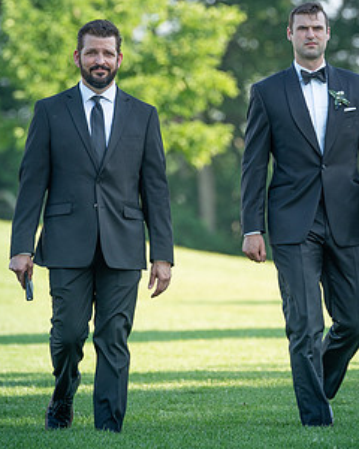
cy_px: 80
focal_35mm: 512
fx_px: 6800
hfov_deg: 3.0
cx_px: 248
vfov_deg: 3.8
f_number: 4
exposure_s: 1/250
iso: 100
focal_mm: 198
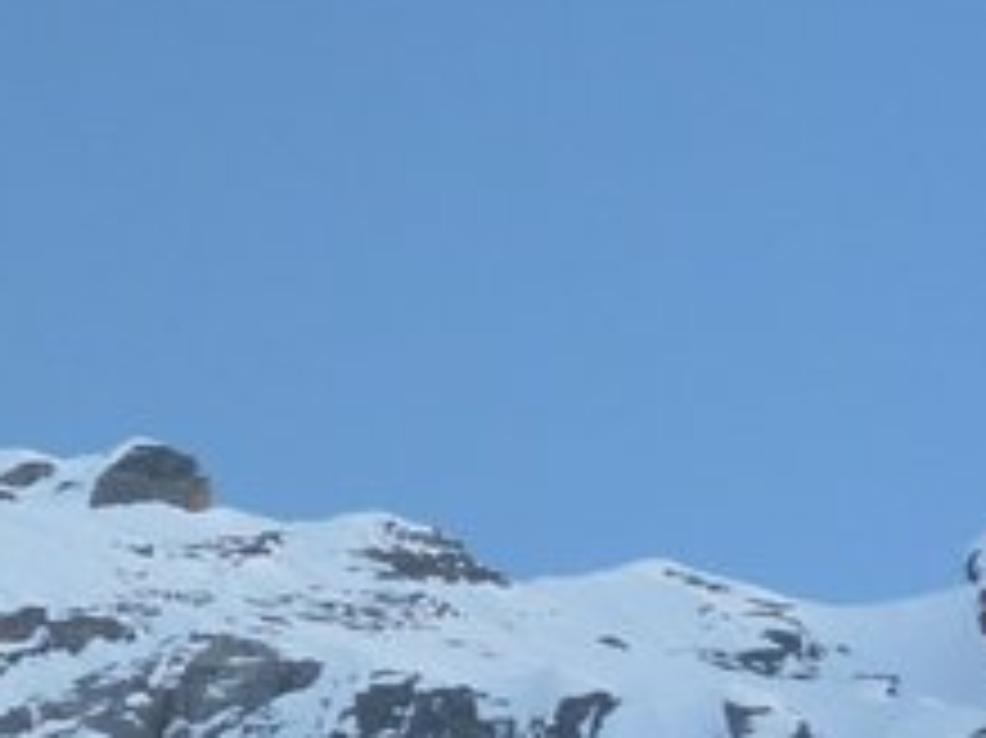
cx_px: -1108
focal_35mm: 131
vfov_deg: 11.3
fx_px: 3729
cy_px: 549
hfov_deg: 12.8
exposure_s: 1/250
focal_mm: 4.9
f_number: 3.3
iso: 80
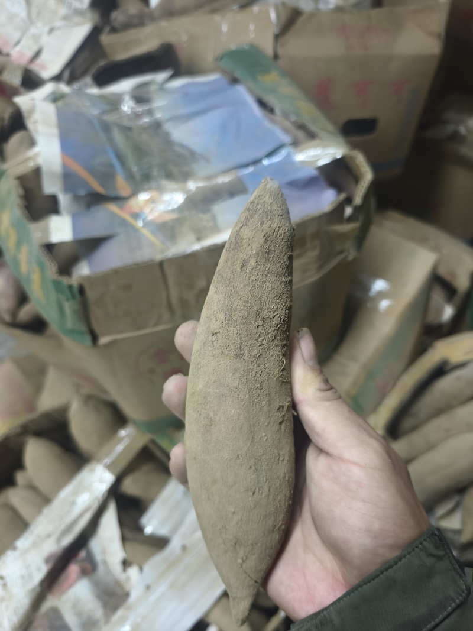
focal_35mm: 23
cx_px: 236
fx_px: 419
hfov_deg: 58.9
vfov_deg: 73.9
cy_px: 316
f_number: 1.6
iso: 2500
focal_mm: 5.84
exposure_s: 1/25
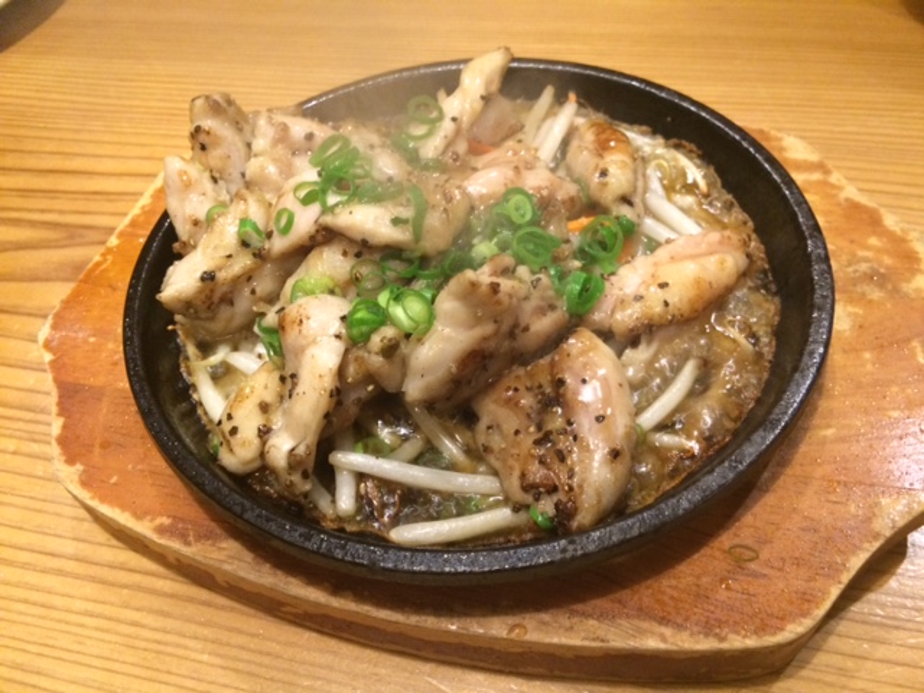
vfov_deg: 48.2
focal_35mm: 29
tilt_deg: -51.0
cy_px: 346
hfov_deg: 61.7
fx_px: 774
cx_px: 462
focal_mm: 4.15
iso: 320
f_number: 2.2
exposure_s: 1/17
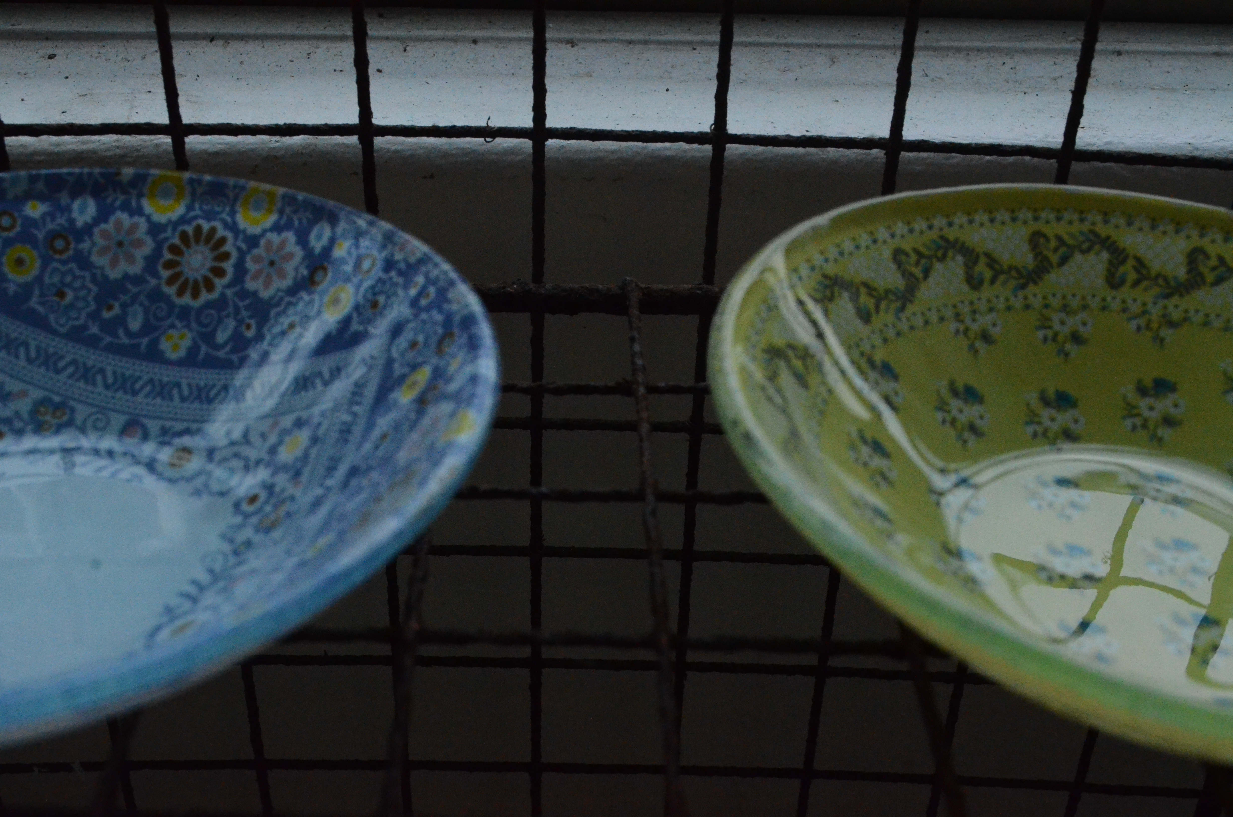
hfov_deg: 43.7
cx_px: 616
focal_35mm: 45
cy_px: 408
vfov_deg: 29.7
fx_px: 1538
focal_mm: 30
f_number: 11
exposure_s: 1/500
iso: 6400
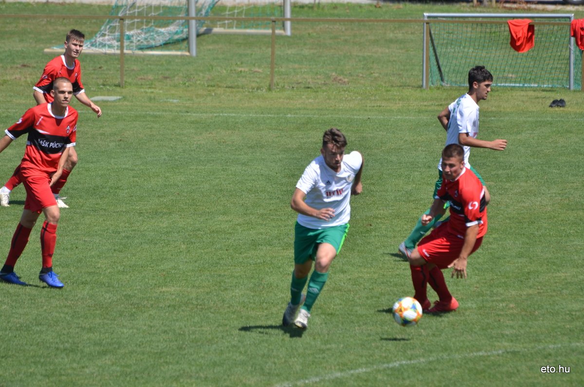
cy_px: 194
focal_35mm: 390
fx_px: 6314
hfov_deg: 5.3
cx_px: 292
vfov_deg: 3.5
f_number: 5.6
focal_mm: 260
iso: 200
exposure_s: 1/1250
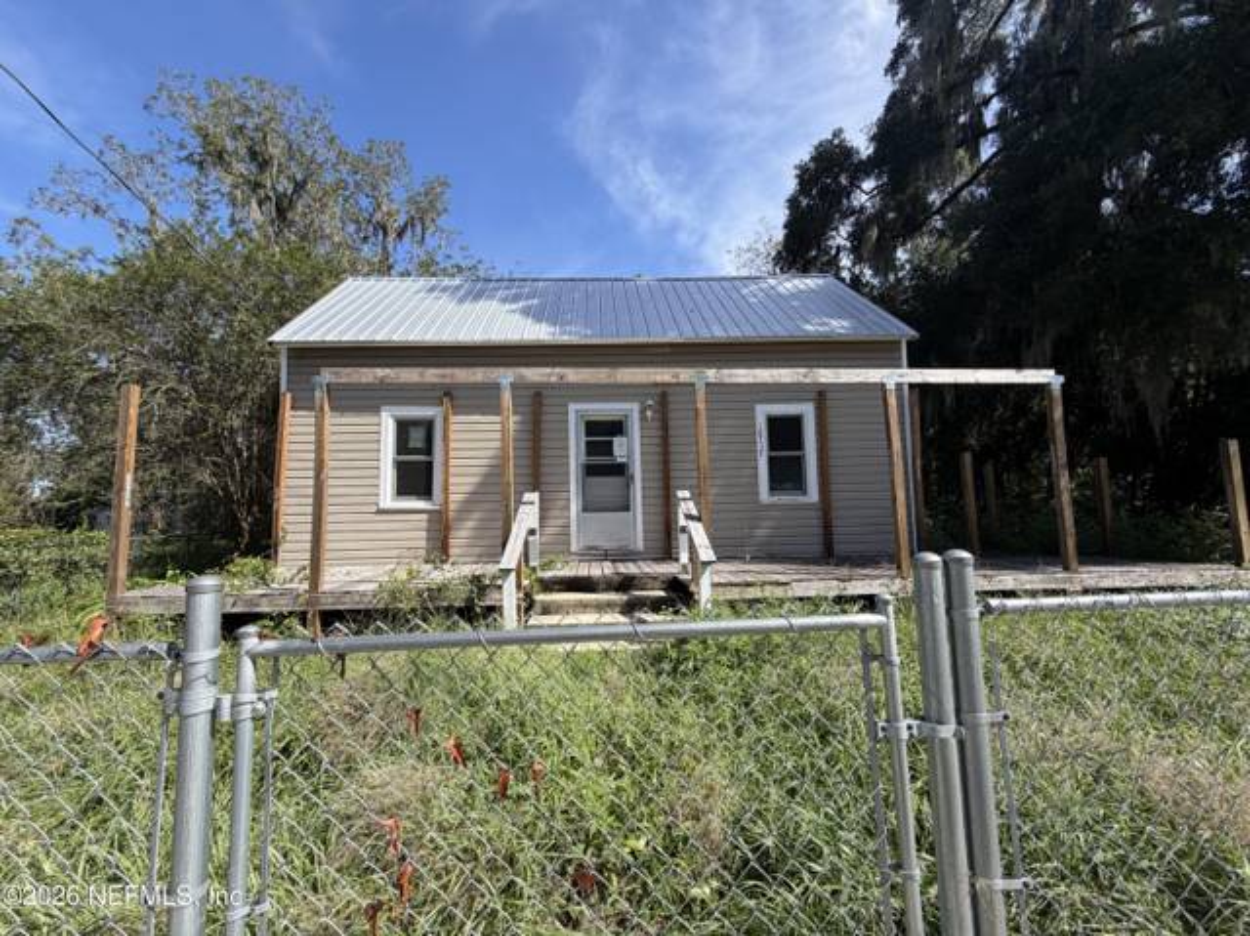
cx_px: 625
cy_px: 468
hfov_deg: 102.1
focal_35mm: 14
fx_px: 505
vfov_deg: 85.6
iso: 40
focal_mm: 2.22
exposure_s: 1/770
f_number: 2.2
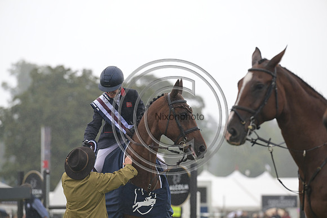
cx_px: 164
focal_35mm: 200
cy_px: 109
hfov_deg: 10.3
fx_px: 1817
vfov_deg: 6.9
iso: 1250
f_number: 4.5
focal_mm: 200
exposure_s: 1/1250
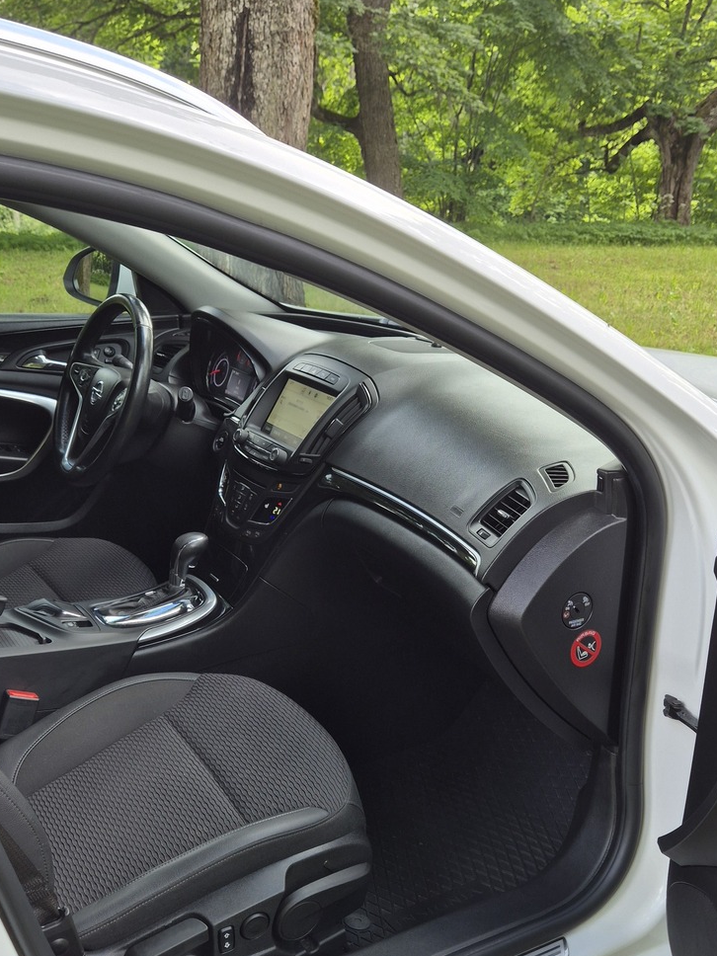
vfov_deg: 48.1
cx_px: 390
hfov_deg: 37.7
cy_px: 639
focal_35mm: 38
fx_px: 1049
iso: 25
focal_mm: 5.4
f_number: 1.8
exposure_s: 1/180
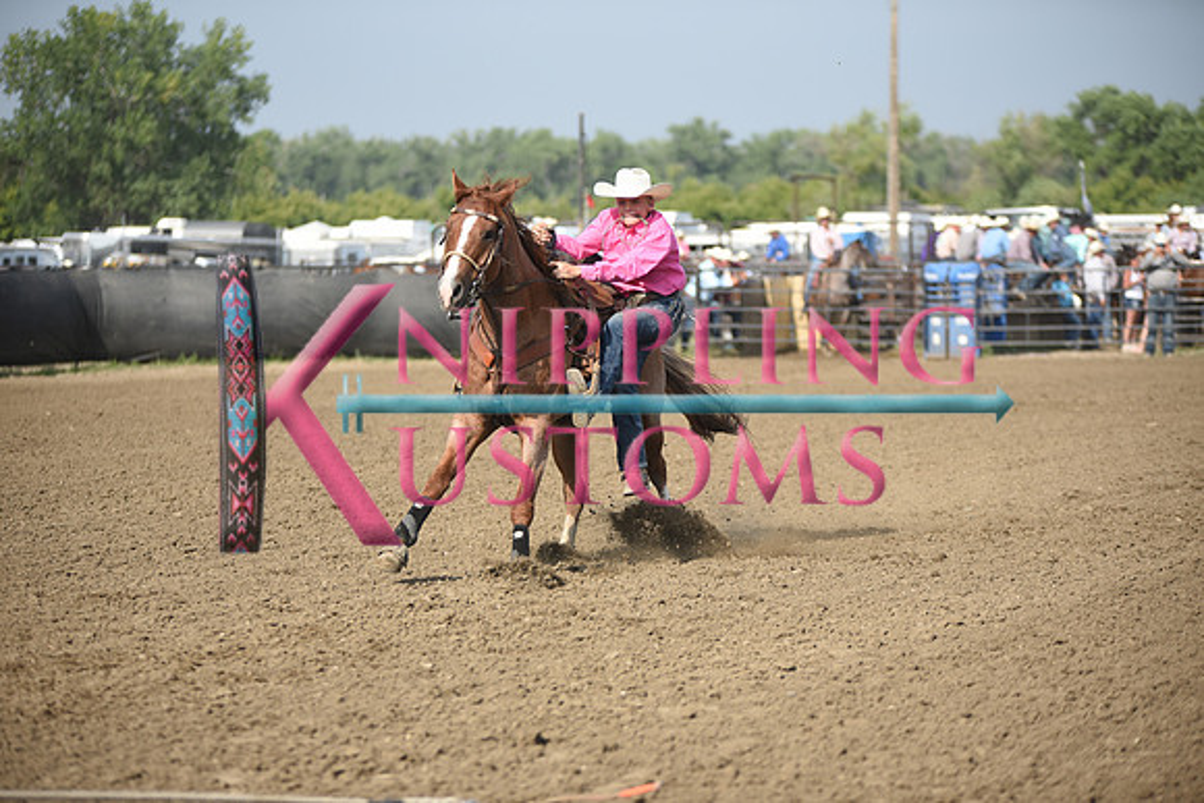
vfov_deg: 11.2
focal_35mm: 122
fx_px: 4081
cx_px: 602
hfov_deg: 16.8
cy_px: 402
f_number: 2.8
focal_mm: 122
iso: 250
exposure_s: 1/2500
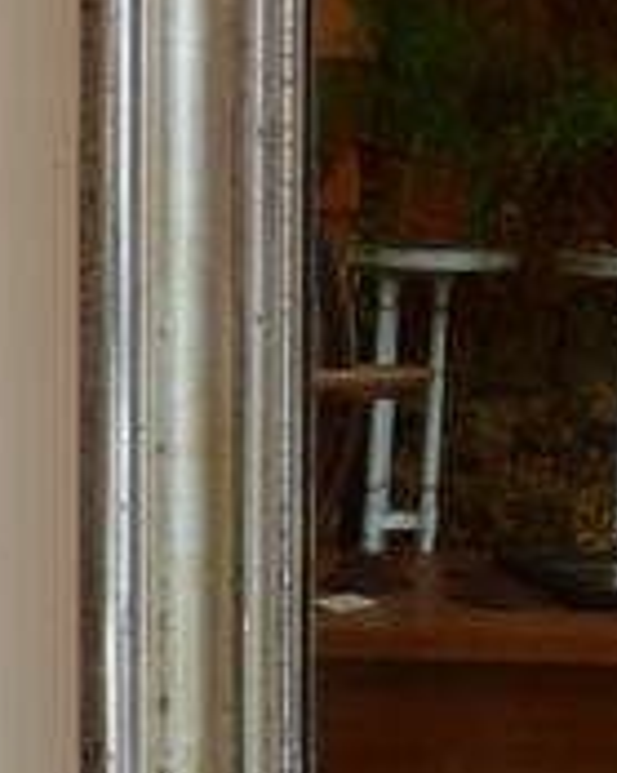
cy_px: 87
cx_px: 977
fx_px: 2742
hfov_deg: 12.1
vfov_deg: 15.9
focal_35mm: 120
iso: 80
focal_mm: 5.3
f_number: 3.5
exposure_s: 1/8
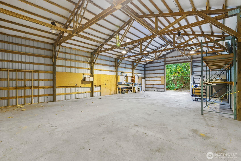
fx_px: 107
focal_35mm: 16
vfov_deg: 73.6
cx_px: 120
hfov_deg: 96.8
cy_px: 80
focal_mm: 16
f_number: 8
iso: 200
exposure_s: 1/1.67
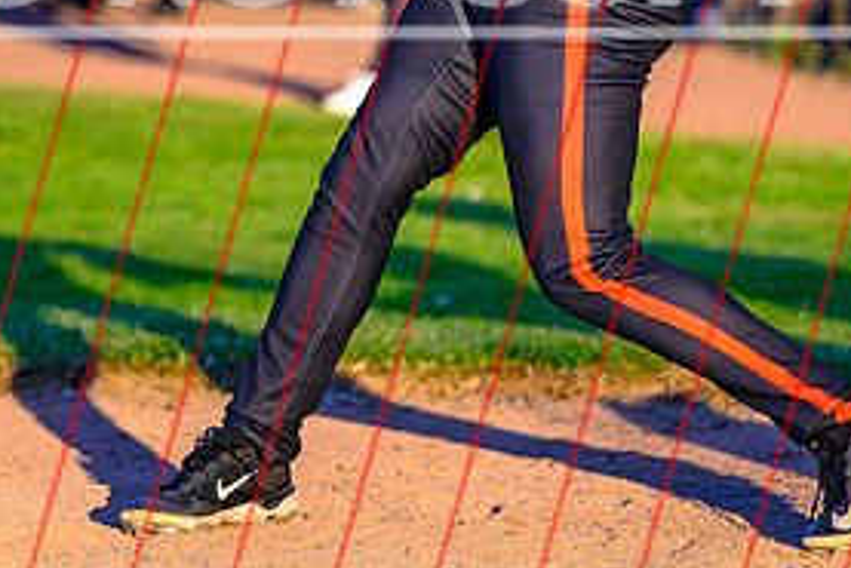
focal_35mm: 415
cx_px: 581
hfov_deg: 5.0
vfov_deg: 3.3
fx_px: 9815
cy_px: -109
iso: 640
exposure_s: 1/3200
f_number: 2.8
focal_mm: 130
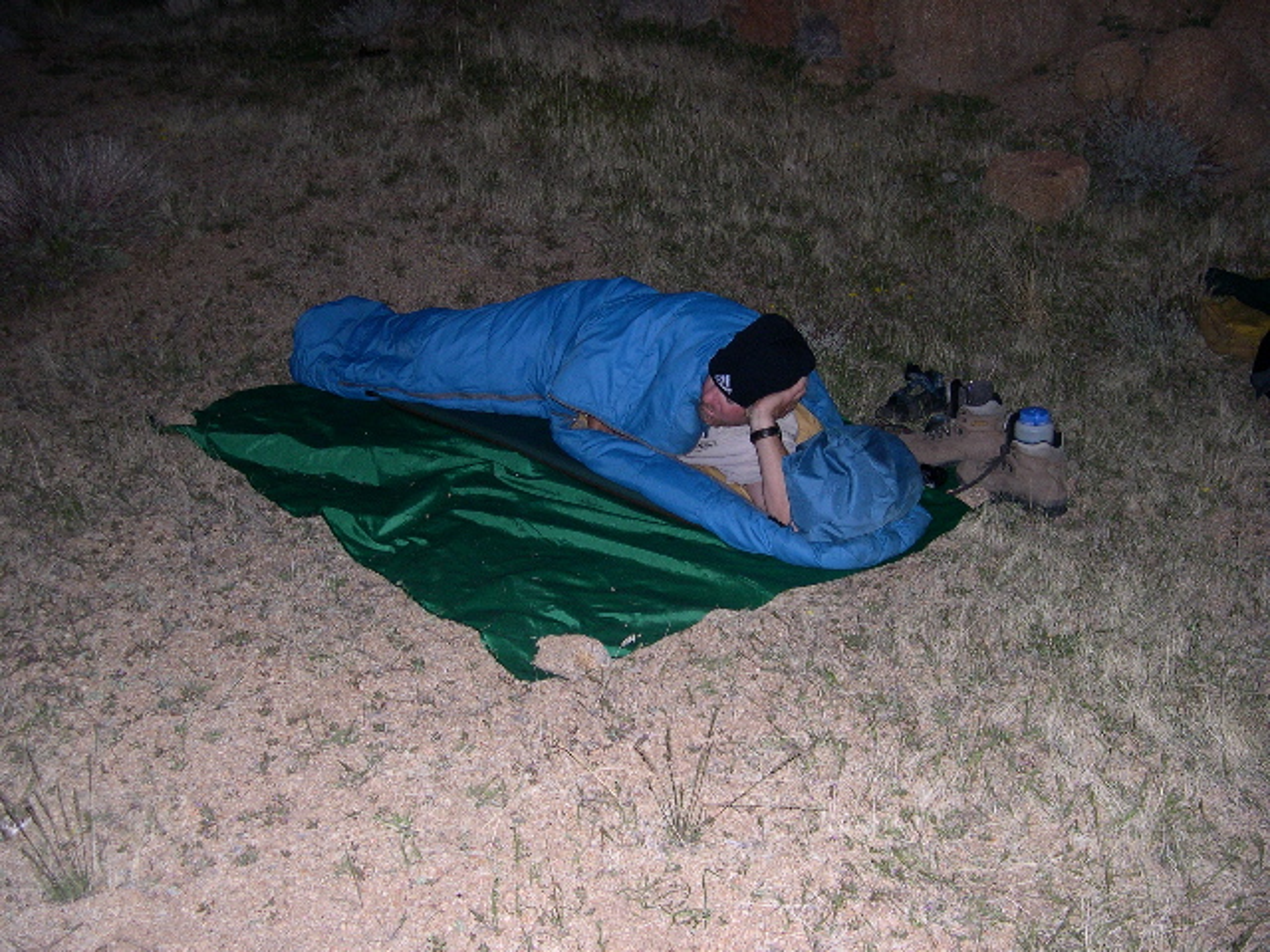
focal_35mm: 38
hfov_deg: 49.0
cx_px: 635
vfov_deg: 37.7
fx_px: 1394
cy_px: 476
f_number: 2.8
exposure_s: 1/60
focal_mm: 8
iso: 192
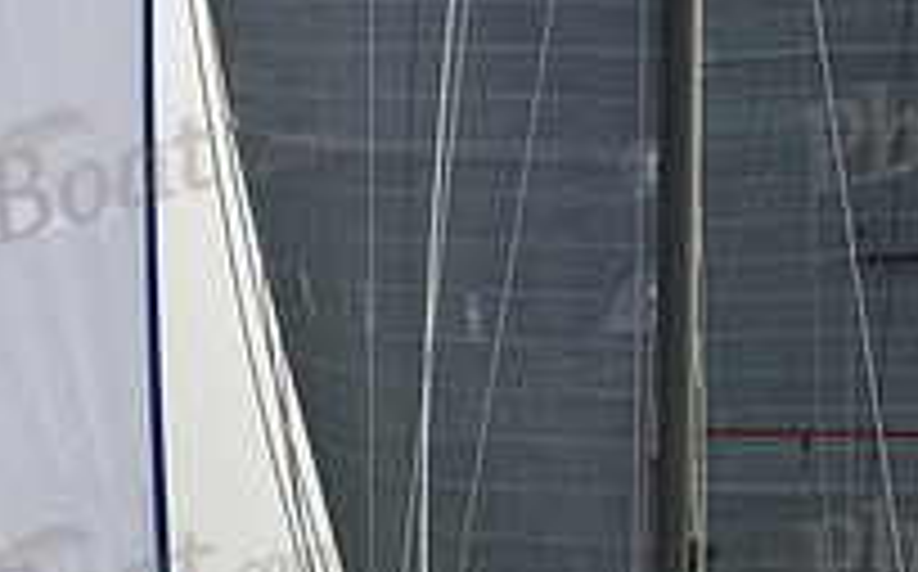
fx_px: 8422
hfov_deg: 6.2
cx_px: 572
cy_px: 790
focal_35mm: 337
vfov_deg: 3.9
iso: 400
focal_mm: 116
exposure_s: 1/1600
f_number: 8
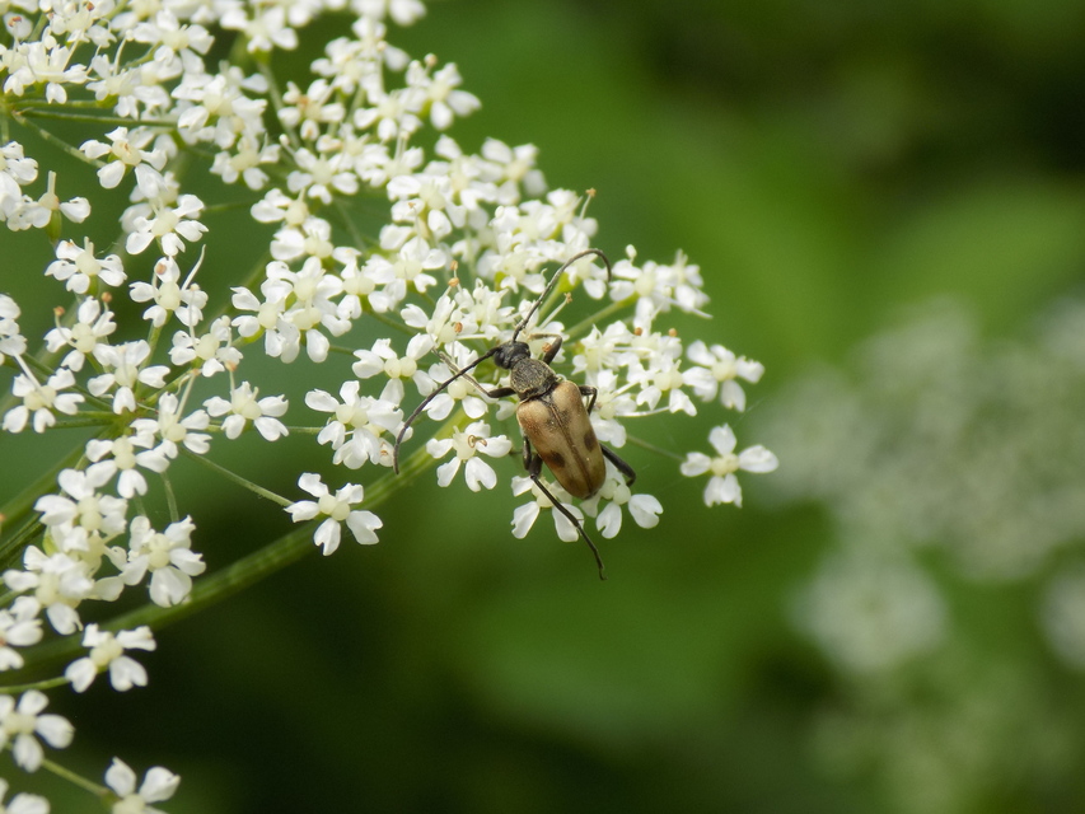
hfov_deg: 14.9
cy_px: 407
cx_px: 542
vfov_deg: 11.2
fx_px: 4138
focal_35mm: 132
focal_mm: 23.4
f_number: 5
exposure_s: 1/80
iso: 80
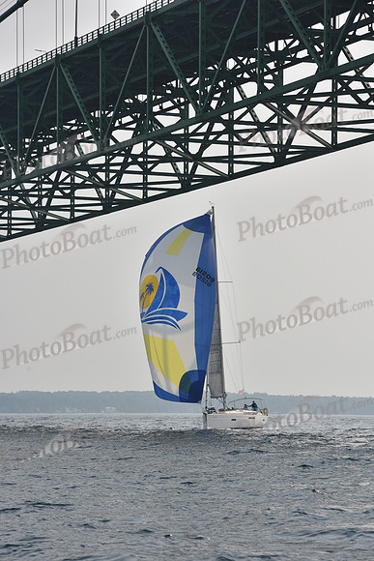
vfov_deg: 15.8
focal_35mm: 130
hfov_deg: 10.6
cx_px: 187
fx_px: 2024
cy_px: 280
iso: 250
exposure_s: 1/1250
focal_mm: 130
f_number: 9
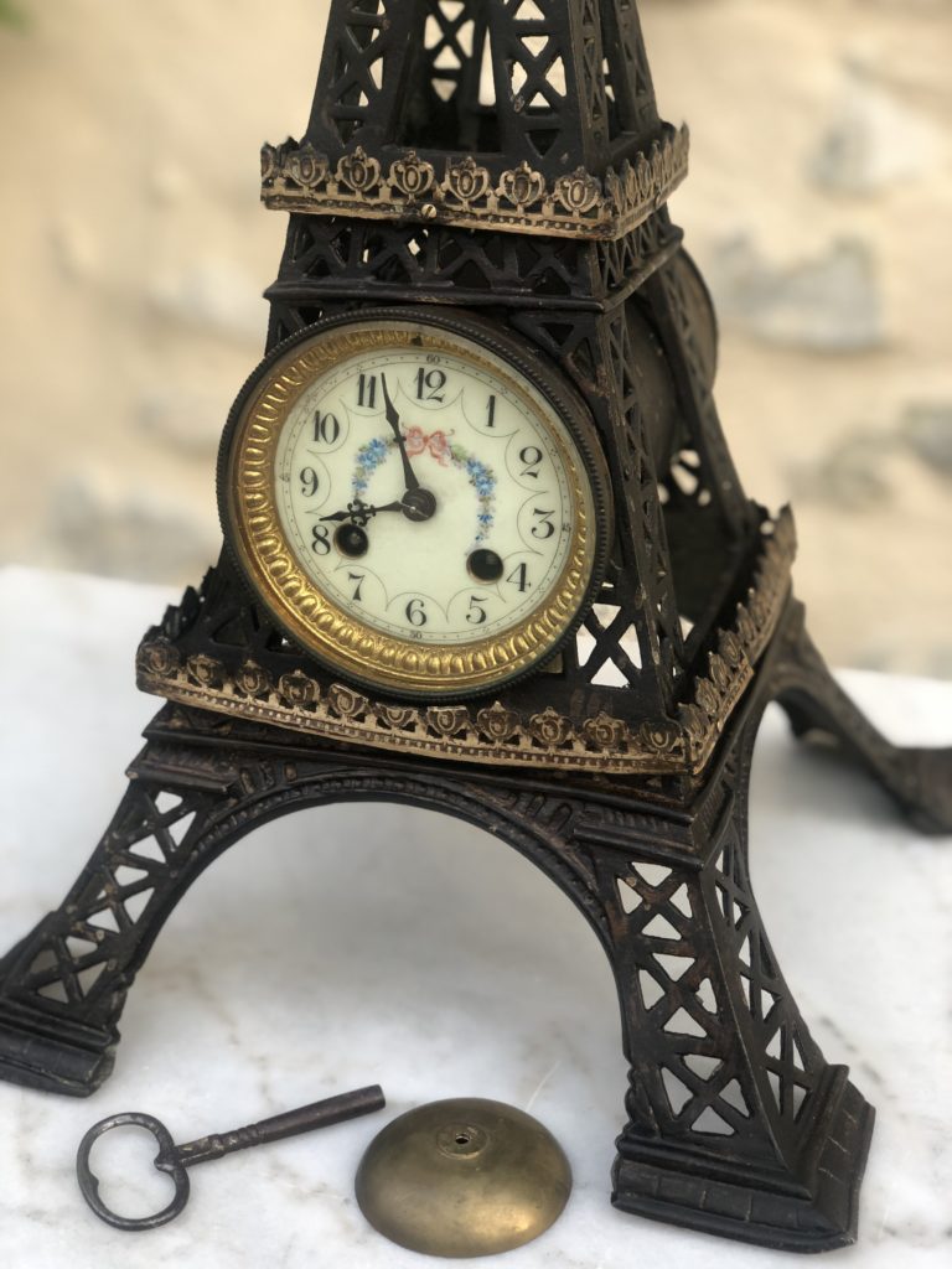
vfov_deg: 36.8
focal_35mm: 52
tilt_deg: -23.4
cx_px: 476
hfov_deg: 28.0
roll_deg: -2.1
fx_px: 1907
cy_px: 634
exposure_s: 1/60
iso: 20
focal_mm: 6
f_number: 2.4
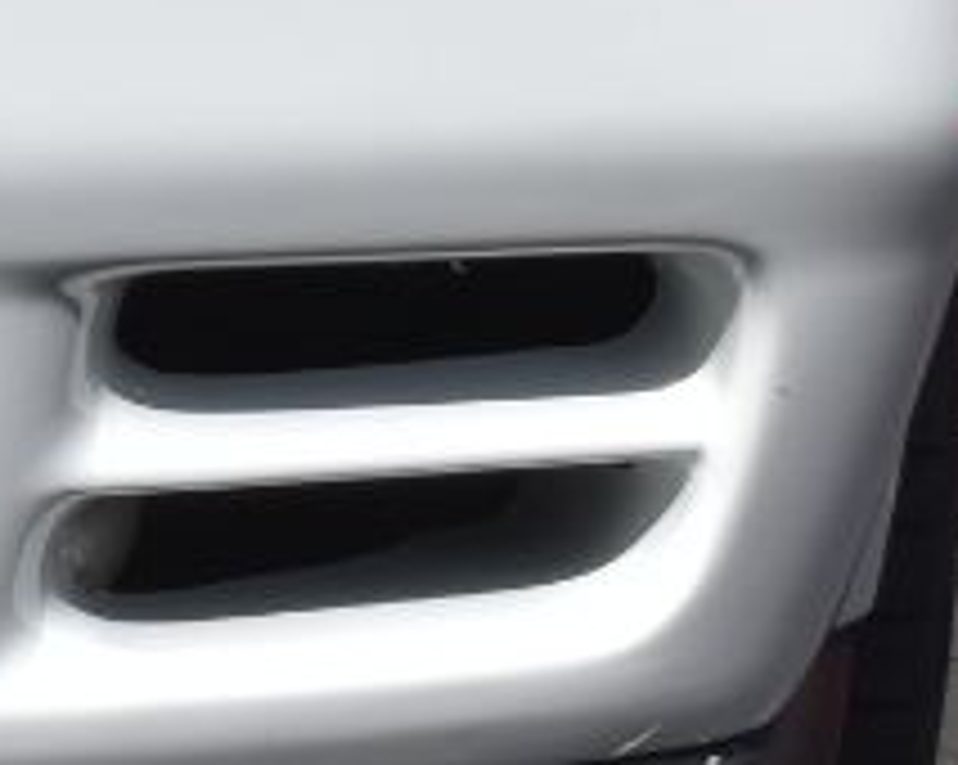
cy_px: -945
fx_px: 11529
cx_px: -1956
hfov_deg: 4.6
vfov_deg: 3.7
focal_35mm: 407
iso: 100
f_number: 9
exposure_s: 1/320
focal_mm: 38
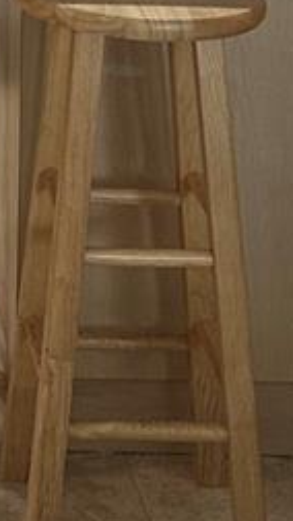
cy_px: -459
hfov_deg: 9.3
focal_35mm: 124
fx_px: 1716
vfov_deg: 14.8
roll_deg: -0.9
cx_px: -221
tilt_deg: -0.3
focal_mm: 6.86
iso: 160
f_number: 1.78
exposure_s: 1/60
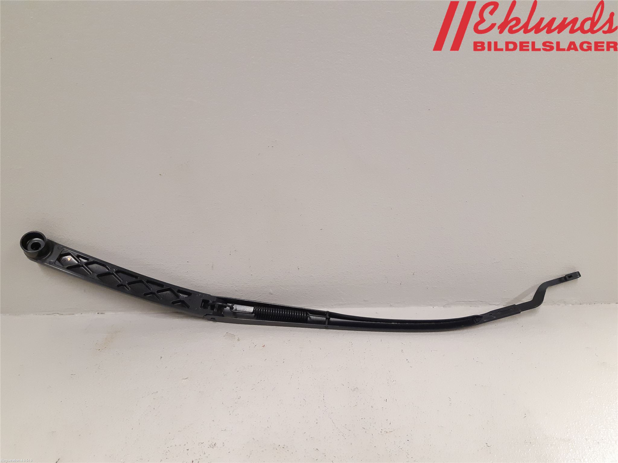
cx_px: 309
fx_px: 464
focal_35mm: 26
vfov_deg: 53.1
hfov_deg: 67.3
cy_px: 232
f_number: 1.7
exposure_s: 1/50
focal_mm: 3.93
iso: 250
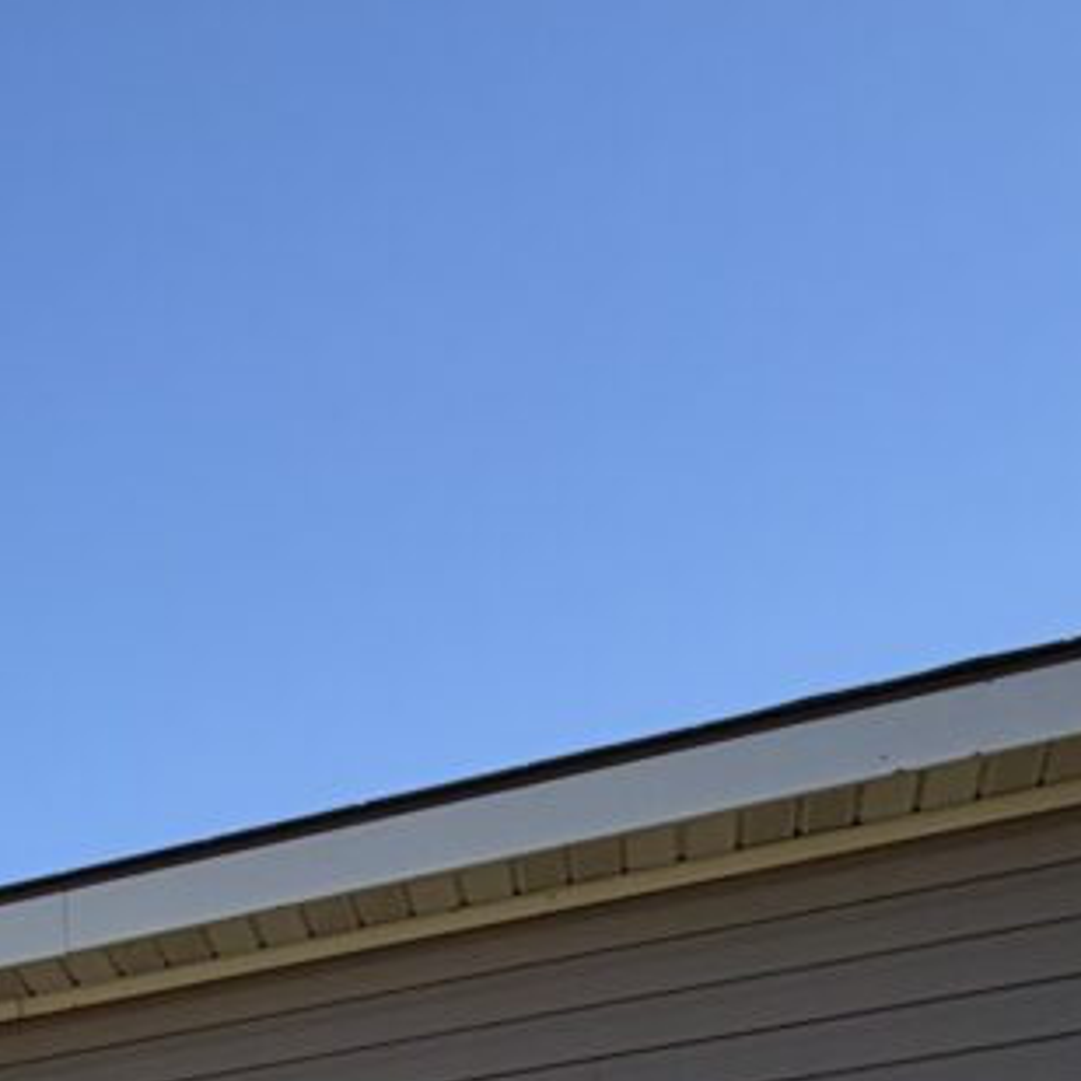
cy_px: 1875
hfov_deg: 17.8
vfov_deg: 18.3
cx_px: -899
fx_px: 2720
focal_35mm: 77
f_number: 2.2
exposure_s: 1/770
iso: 25
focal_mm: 2.22
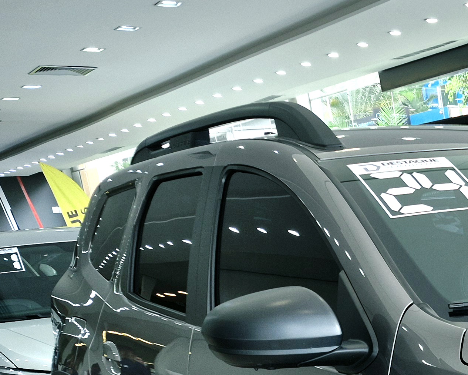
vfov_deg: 20.0
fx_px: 983
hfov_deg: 22.8
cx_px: 663
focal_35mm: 71
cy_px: 474
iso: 25
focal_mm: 5.4
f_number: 1.8
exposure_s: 1/120
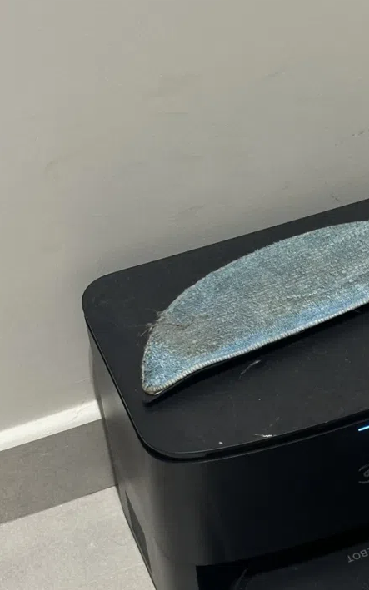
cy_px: 489
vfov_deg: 20.9
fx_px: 1577
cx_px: 375
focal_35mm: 98
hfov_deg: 13.2
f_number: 1.78
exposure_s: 1/40
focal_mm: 6.86
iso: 200
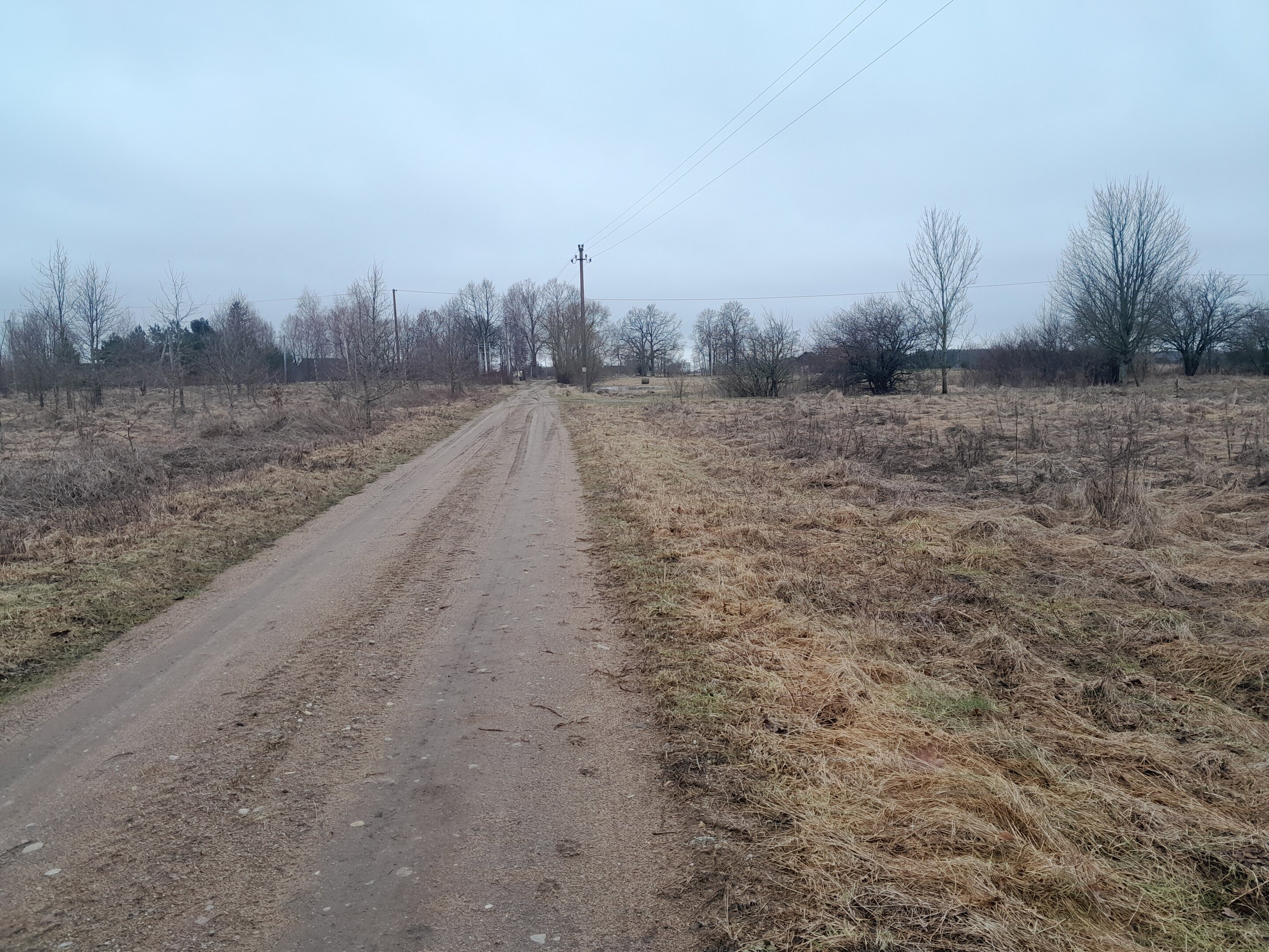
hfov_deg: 65.3
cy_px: 476
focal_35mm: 27
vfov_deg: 51.4
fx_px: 990
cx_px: 634
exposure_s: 1/100
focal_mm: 4
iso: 40
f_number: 1.8
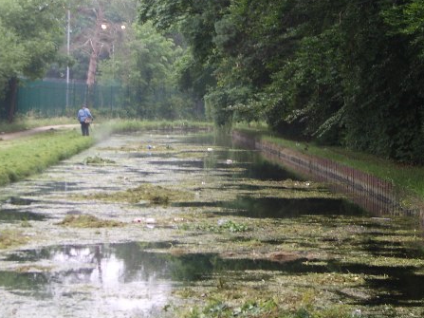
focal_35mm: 126
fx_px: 1543
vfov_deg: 11.7
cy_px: 94
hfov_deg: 15.6
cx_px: 202
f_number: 4.4
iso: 100
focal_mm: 14.6
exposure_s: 1/60
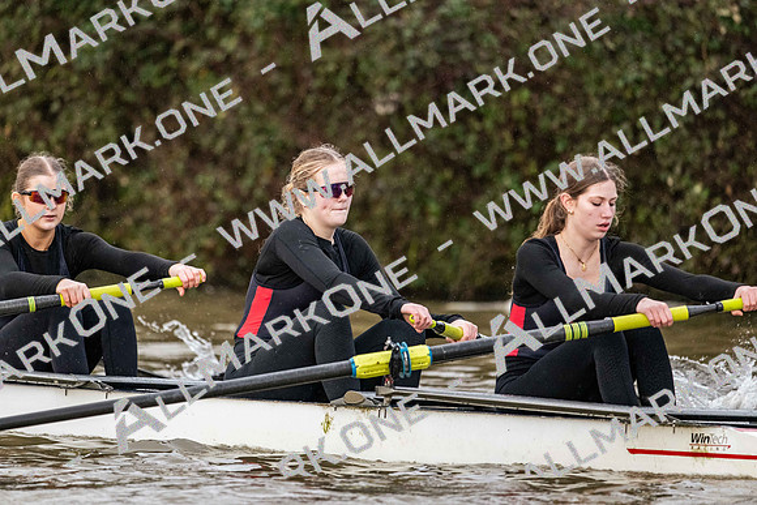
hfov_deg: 5.2
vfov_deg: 3.4
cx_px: 378
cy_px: 252
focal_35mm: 400
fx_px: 8413
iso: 3600
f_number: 4.5
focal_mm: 400
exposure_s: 1/1600
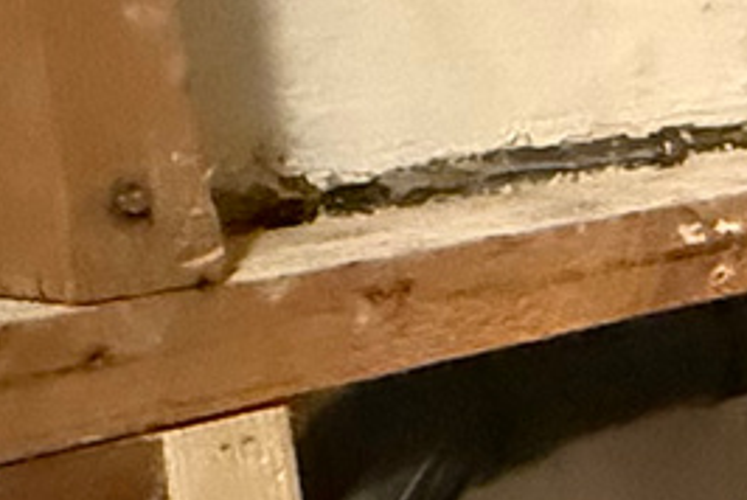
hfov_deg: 11.4
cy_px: 303
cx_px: 2207
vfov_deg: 12.3
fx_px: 2327
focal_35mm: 112
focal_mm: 2.22
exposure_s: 1/40
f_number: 2.2
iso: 1250
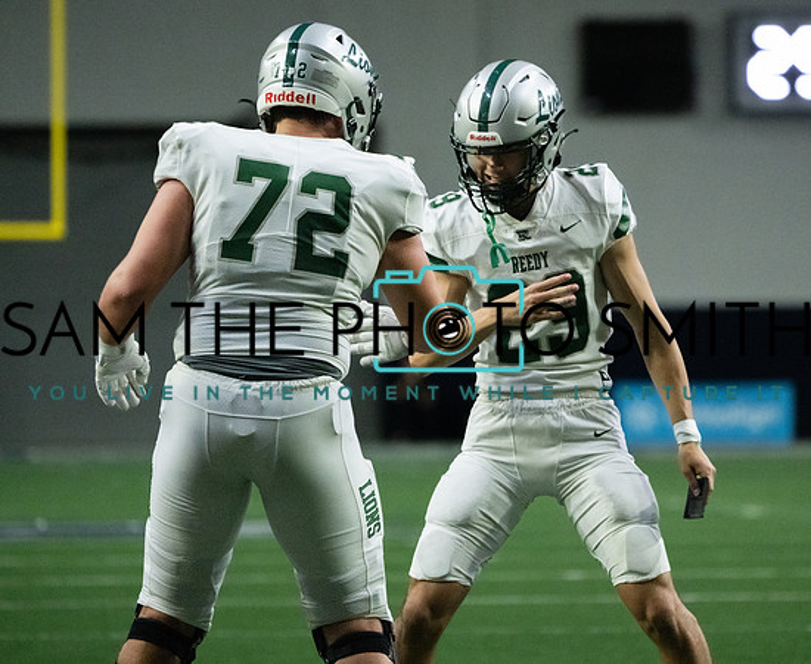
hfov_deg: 5.5
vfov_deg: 4.5
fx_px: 8464
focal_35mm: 350
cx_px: 500
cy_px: 331
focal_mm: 300
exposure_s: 1/1250
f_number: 5.6
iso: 12800
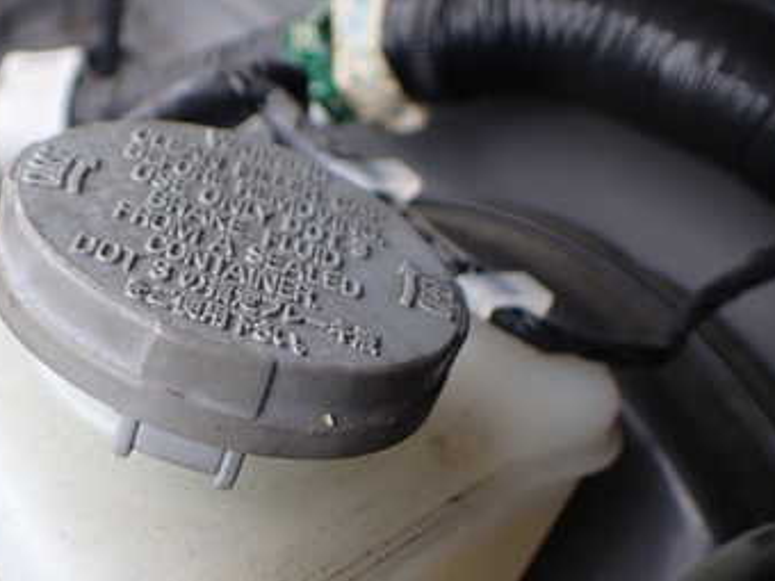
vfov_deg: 26.8
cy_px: 492
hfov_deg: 35.5
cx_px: 212
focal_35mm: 53
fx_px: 1187
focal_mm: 5.4
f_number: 2.3
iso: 100
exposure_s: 1/125
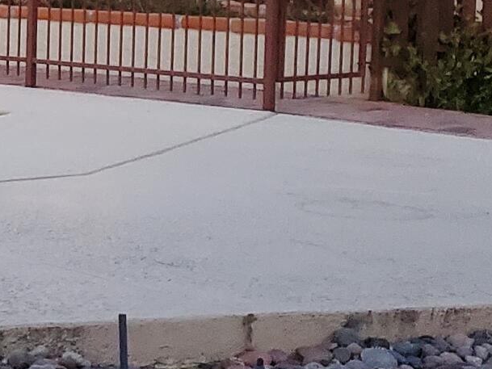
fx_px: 1820
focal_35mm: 128
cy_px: 69
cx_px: -496
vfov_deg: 11.5
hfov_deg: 13.3
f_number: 1.5
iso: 640
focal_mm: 4.3
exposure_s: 1/40
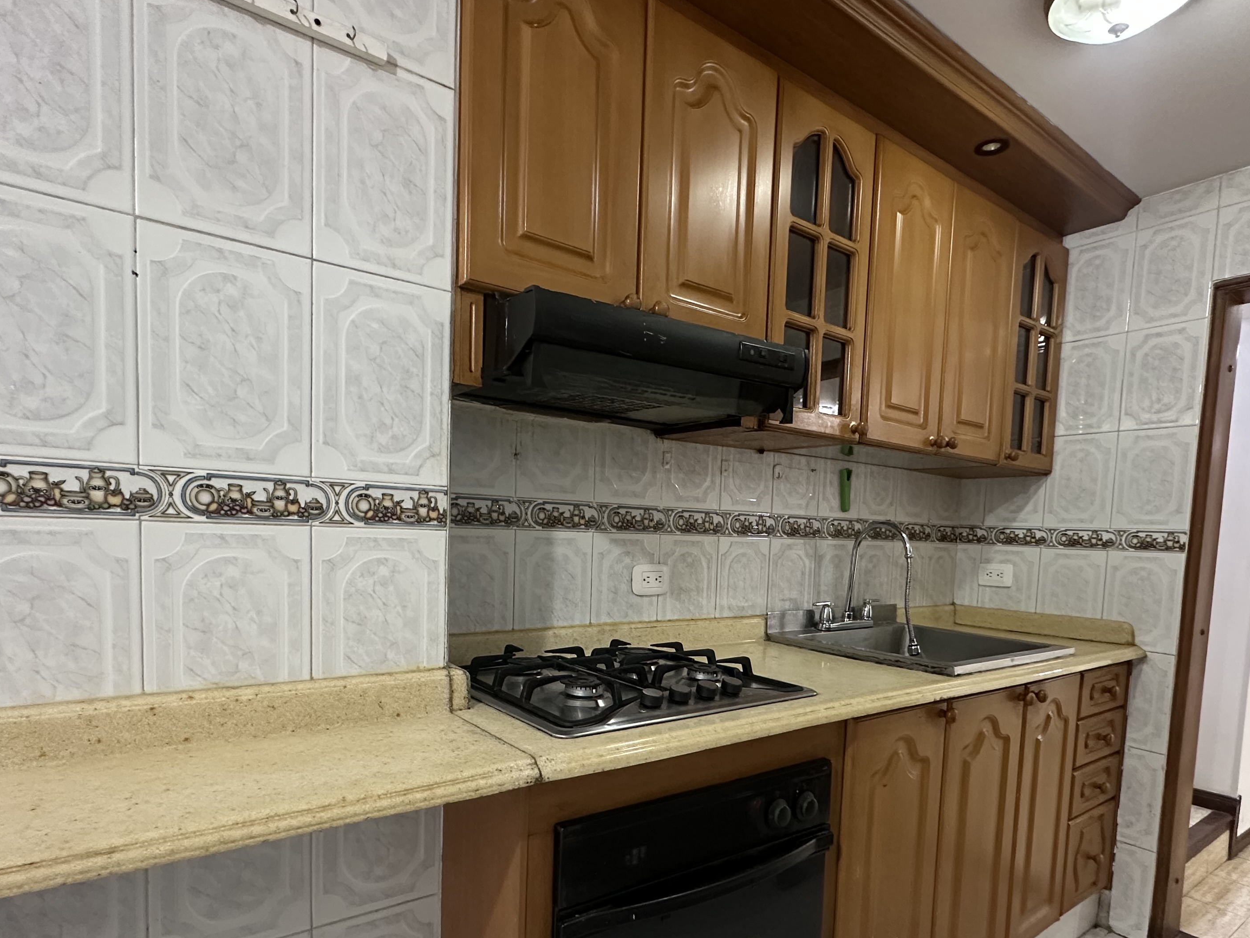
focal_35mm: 20
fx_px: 722
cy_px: 588
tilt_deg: -3.9
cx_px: 633
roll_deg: -2.4
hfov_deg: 81.7
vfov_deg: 65.0
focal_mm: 2.22
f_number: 2.2
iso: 500
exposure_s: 1/60
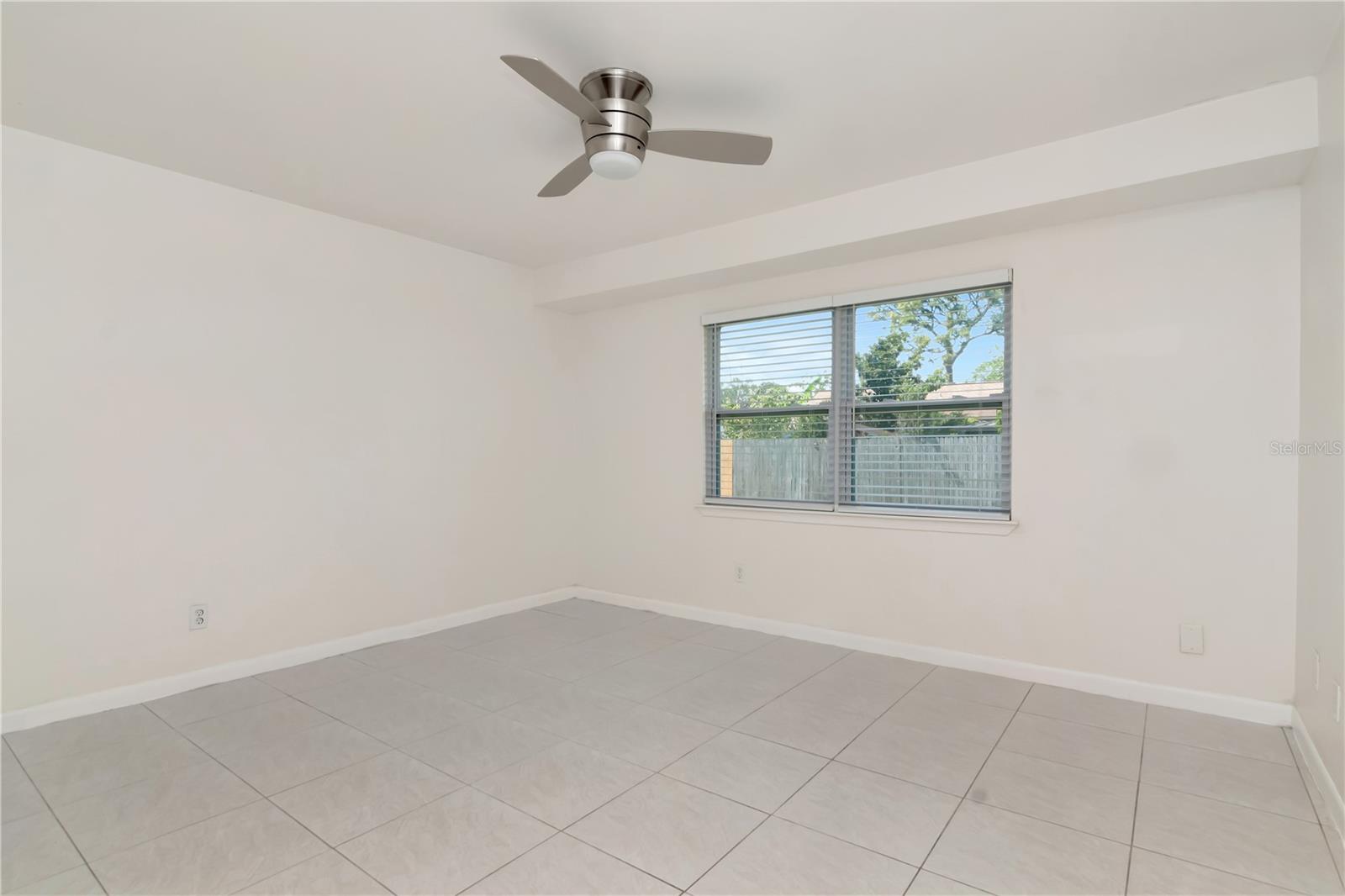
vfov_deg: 72.0
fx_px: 616
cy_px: 448
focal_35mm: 16
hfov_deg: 95.0
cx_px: 672
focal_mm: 11
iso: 640
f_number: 10
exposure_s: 1/200
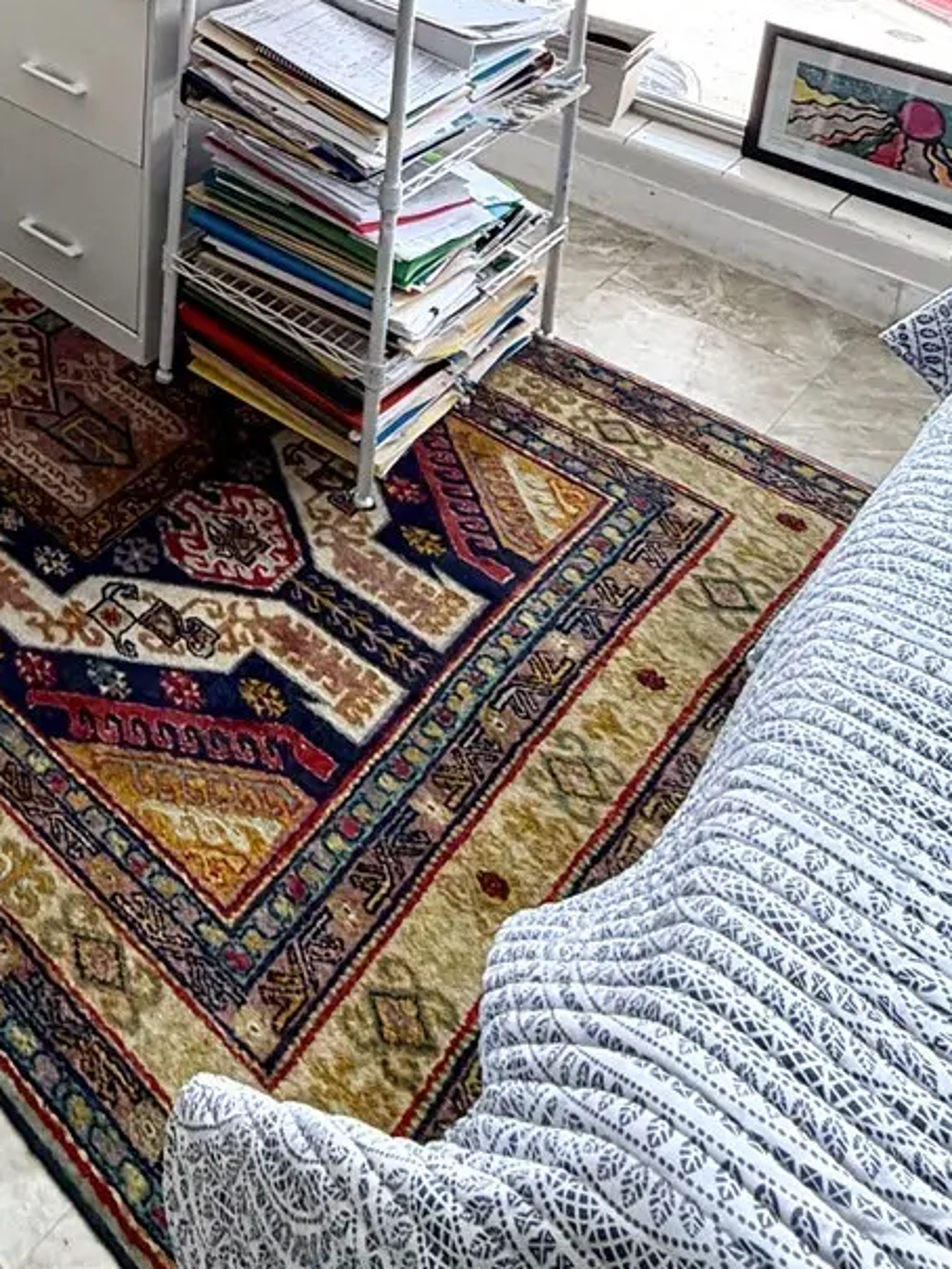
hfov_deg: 30.9
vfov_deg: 35.8
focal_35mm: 37
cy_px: -342
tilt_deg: -6.8
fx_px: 1356
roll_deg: +0.2
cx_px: -260
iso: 100
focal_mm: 2.22
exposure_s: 1/121
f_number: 2.2
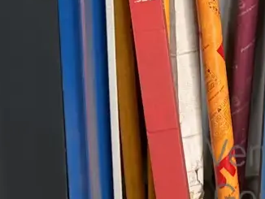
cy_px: -256
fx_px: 1172
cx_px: 322
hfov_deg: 12.6
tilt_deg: -9.9
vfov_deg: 8.9
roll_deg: +1.1
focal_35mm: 153
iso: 100
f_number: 1.6
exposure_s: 1/100
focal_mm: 5.96
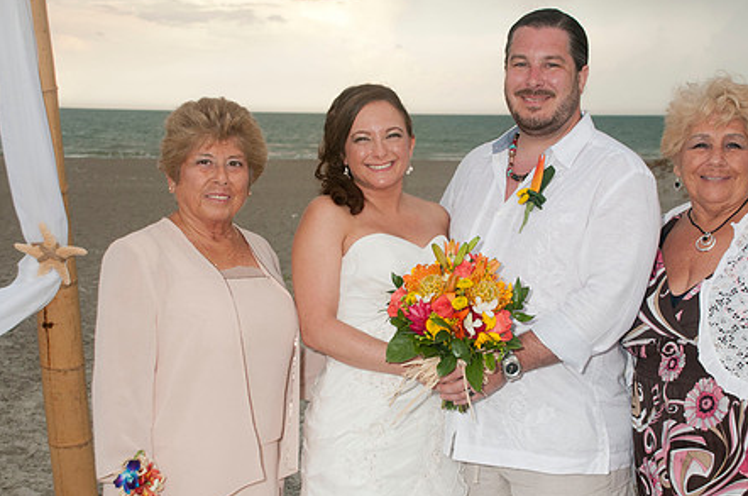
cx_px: 447
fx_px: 1307
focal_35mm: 63
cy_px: 275
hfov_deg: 31.9
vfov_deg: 21.5
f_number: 5.6
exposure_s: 1/125
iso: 400
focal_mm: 32
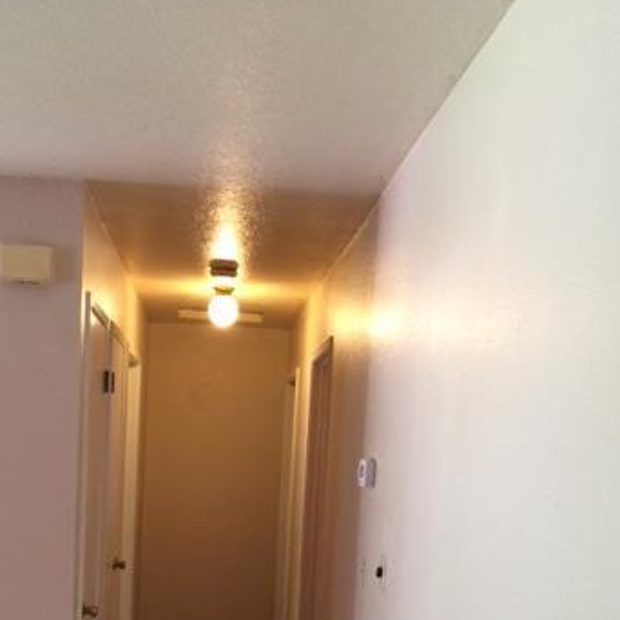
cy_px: 531
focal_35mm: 48
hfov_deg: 35.2
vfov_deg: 33.9
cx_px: 236
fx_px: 973
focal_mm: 4.15
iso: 125
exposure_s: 1/30
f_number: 2.2
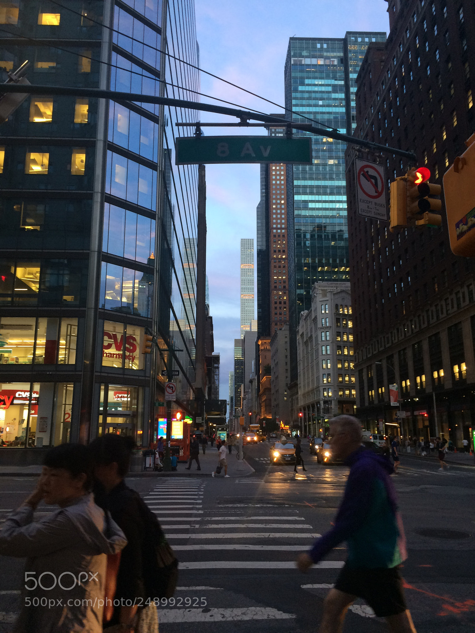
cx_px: 238
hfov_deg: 48.2
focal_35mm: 29
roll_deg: +0.7
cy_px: 316
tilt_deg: +12.2
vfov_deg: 61.7
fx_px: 531
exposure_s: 1/30
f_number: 2.2
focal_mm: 4.15
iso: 80
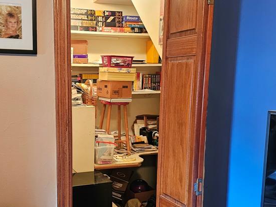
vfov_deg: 33.3
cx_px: 112
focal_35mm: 43
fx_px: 343
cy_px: 136
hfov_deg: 43.7
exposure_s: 1/30
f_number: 1.7
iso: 640
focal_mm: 6.3
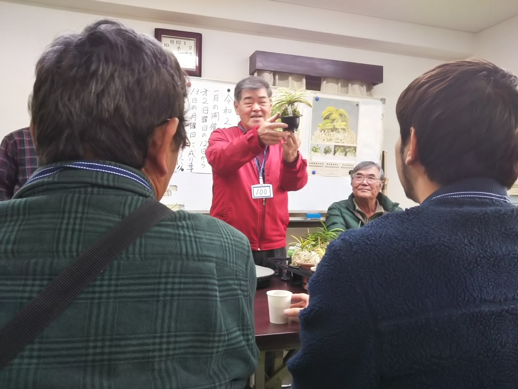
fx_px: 449
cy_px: 194
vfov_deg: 46.8
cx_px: 259
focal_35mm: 30
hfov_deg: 60.0
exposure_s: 1/30
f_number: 2.2
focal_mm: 4
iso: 64
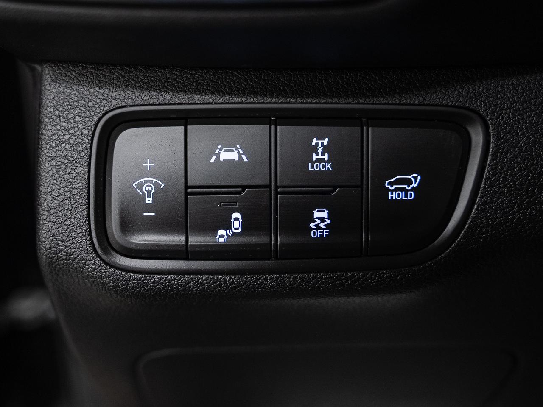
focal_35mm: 49
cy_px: 231
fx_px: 771
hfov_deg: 38.6
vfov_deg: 29.5
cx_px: 216
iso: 1000
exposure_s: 1/40
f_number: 3.5
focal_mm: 40.1
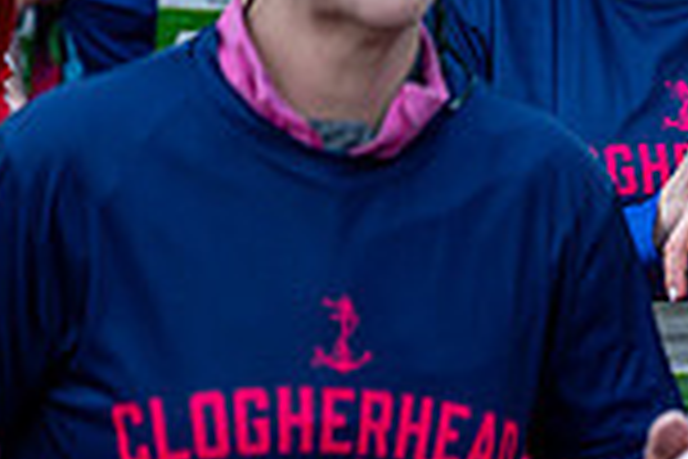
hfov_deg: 7.6
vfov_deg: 5.2
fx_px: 5083
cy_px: 106
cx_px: 1093
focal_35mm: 266
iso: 360
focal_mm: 70
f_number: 2.8
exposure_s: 1/1250
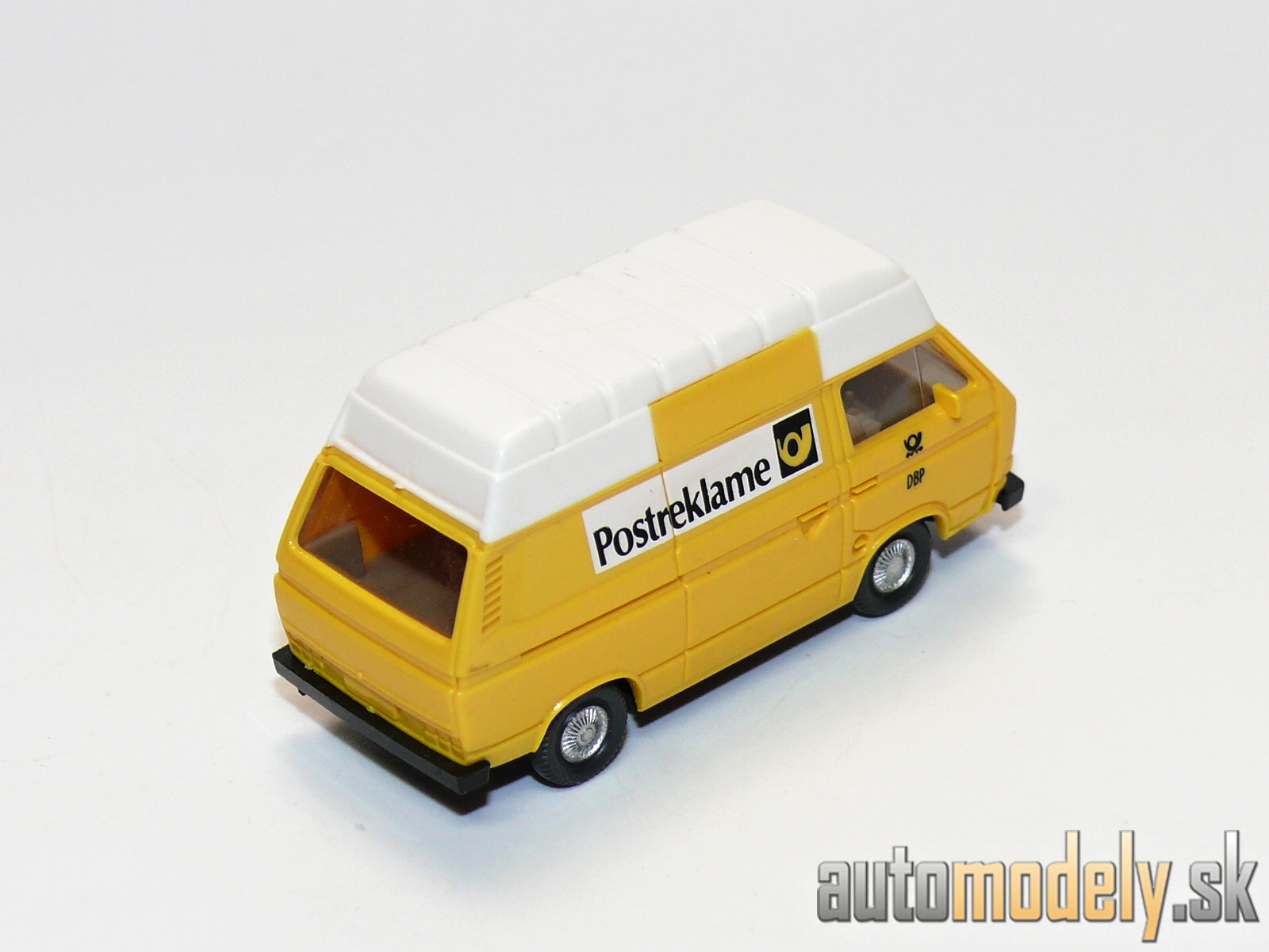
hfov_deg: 17.9
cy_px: 476
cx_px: 634
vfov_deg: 13.5
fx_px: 4033
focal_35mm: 110
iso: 100
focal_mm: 14
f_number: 4
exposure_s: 1/30
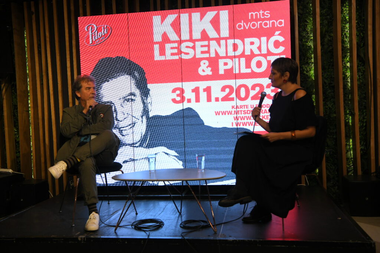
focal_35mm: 38
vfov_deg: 35.1
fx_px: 401
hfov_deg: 50.7
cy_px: 126
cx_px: 190
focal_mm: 38
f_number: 5
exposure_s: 1/200
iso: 1600
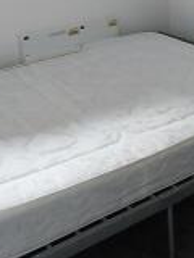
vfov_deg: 25.6
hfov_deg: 19.4
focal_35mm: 71
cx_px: 239
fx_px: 531
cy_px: -19
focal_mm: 4
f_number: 1.8
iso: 100
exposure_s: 1/50
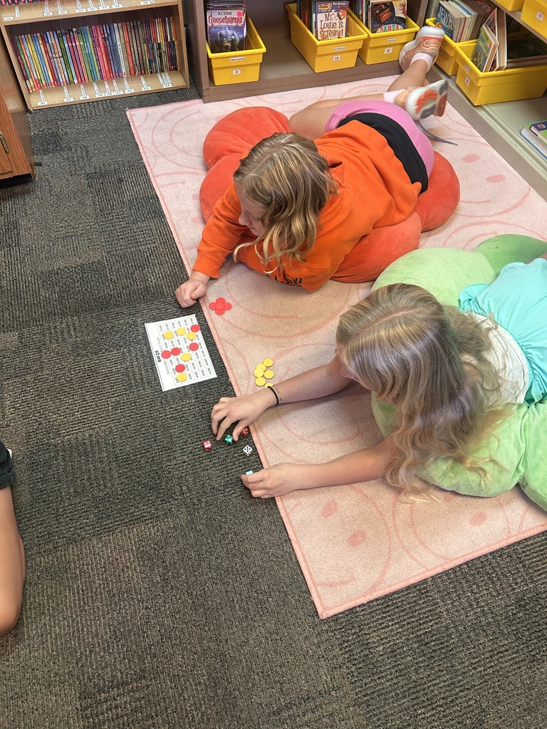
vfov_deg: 67.3
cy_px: 364
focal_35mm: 26
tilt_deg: -54.5
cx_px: 274
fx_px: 548
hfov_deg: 53.1
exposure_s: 1/60
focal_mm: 5.7
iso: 160
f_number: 1.5
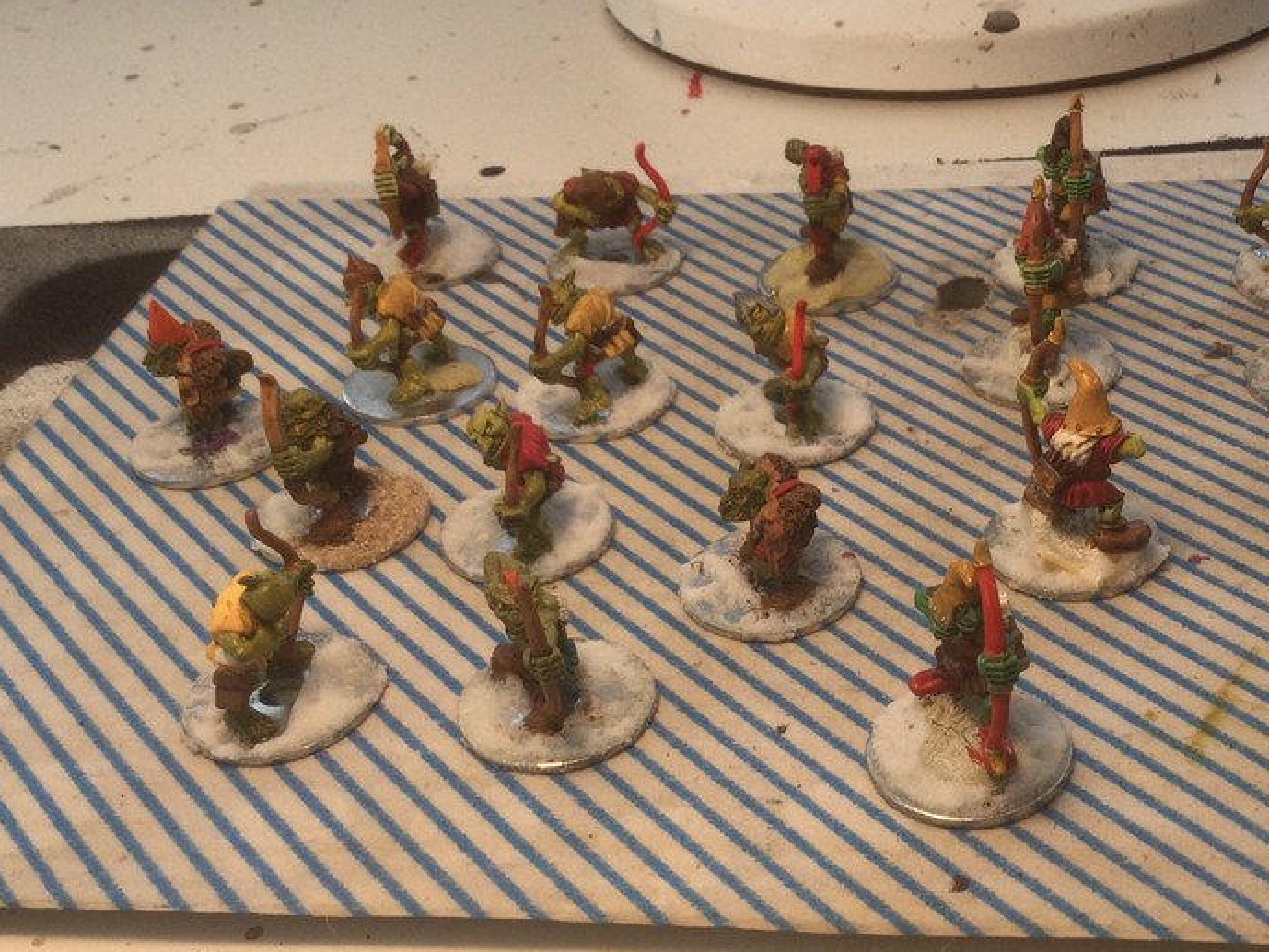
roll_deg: +3.4
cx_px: 832
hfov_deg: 39.2
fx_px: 1760
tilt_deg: -39.0
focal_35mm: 48
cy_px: 587
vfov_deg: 30.2
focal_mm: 3.3
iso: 25
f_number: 2.4
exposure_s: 1/103
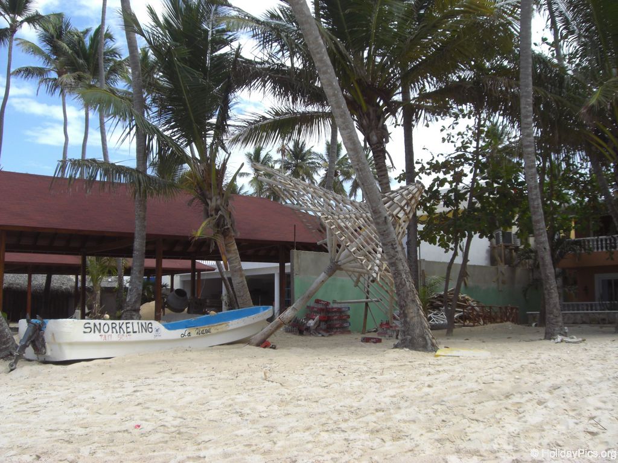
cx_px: 309
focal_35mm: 38
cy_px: 232
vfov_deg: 37.7
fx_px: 678
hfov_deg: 49.0
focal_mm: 6.2
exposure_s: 1/800
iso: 64
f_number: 2.7
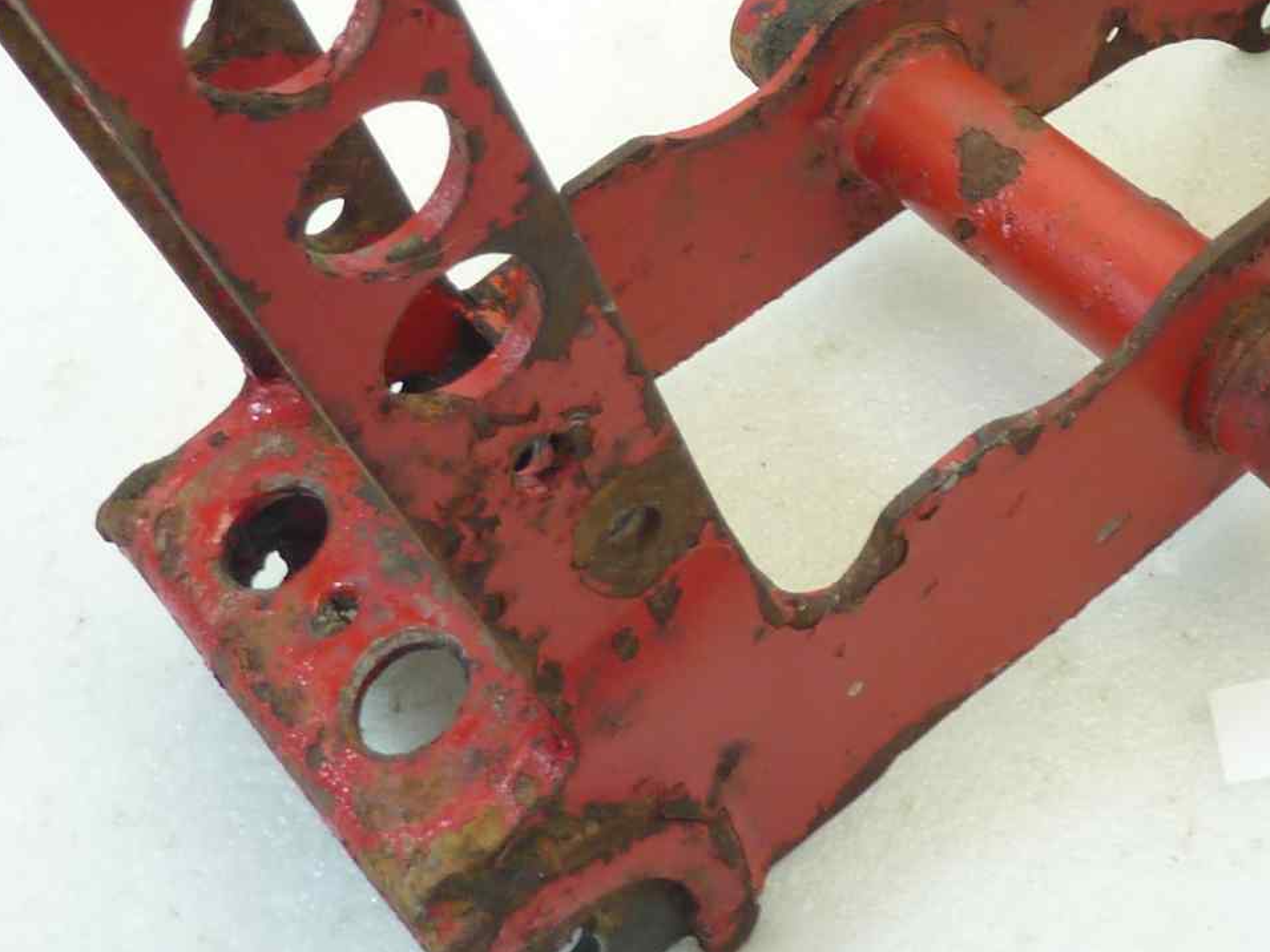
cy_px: -141
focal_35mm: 67
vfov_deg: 20.7
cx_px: 920
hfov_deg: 28.6
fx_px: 2458
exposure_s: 1/20
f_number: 3.3
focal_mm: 4.1
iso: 80
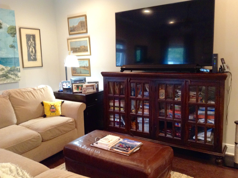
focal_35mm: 33
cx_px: 119
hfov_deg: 55.4
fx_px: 227
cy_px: 89
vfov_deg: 42.8
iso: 200
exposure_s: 1/15
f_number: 2.4
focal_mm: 3.3
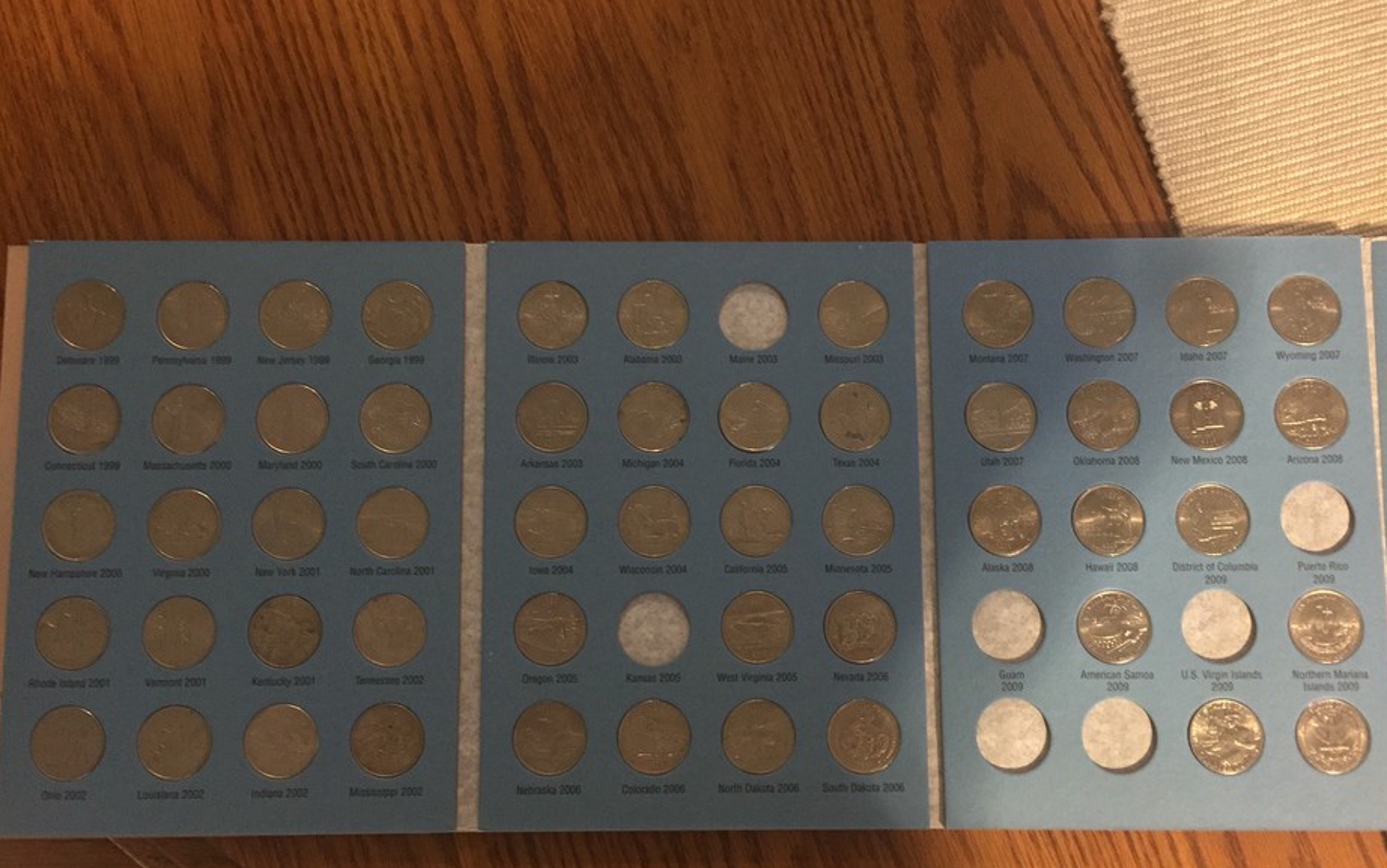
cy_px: 499
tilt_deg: -83.3
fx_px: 1172
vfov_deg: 40.5
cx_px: 697
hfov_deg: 61.2
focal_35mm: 31
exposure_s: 1/15
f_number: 2.2
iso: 320
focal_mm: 4.15
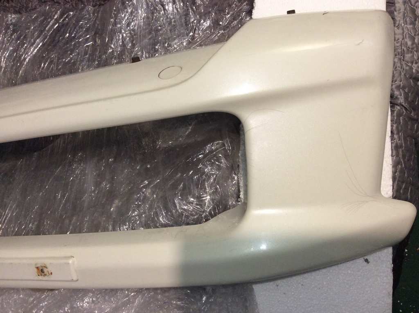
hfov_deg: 56.9
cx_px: 210
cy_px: 156
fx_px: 387
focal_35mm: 32
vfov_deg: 44.1
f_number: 2.4
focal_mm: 3.3
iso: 125
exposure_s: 1/25
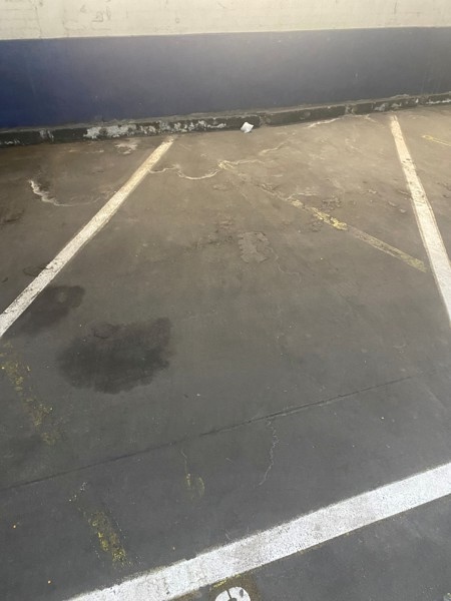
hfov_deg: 53.1
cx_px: 226
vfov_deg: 67.3
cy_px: 300
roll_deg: -0.7
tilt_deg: -36.5
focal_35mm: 26
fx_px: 452
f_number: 1.8
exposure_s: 1/33
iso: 500
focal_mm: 4.25
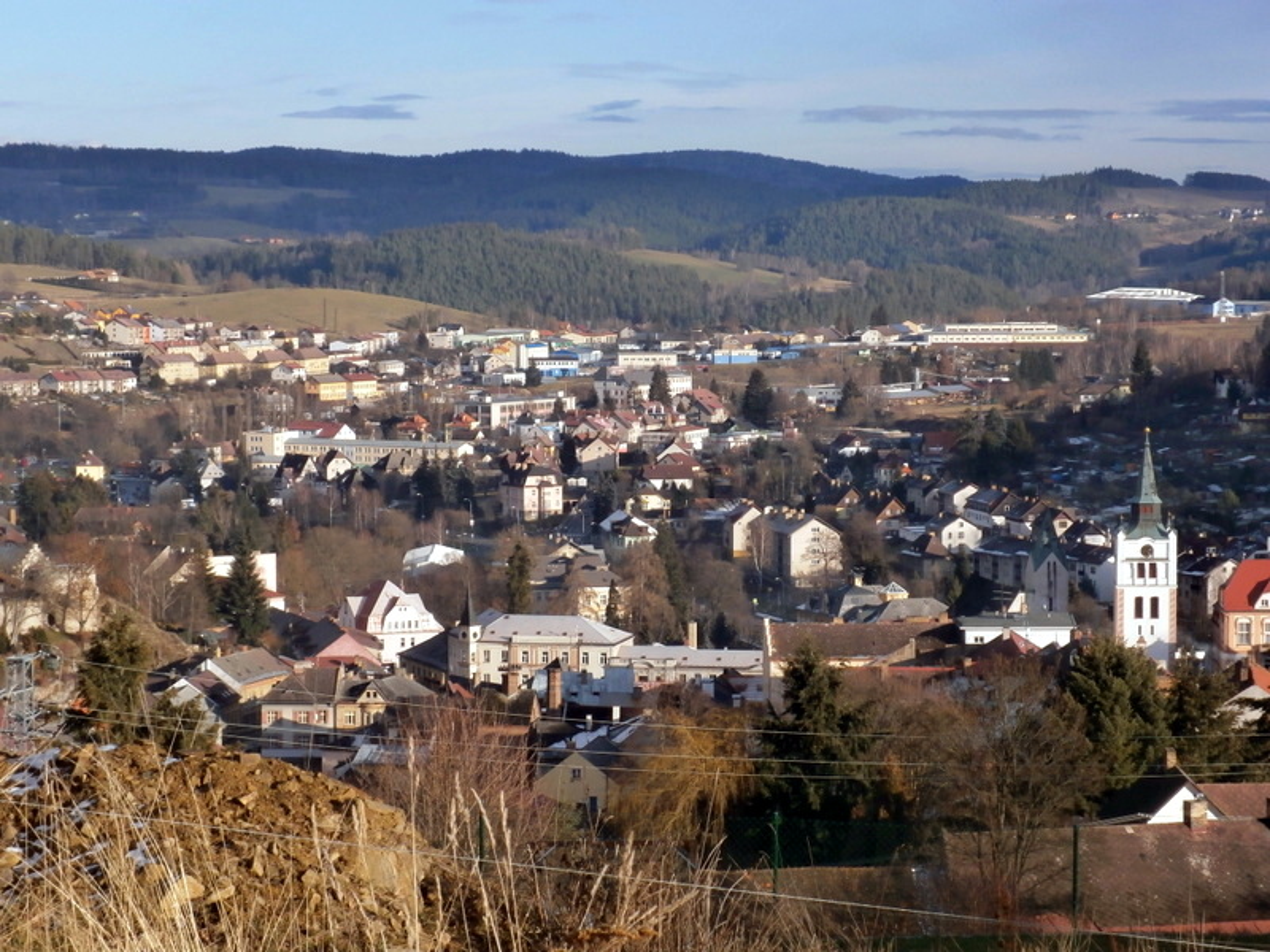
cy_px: 476
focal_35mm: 101
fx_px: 3706
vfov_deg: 14.6
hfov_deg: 19.4
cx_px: 635
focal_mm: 17.8
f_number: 5.4
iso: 80
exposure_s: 1/400
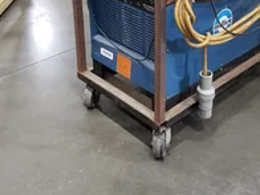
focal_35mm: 53
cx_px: 167
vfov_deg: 26.2
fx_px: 398
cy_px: 4
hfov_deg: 35.9
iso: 320
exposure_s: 1/40
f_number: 1.5
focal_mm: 4.3
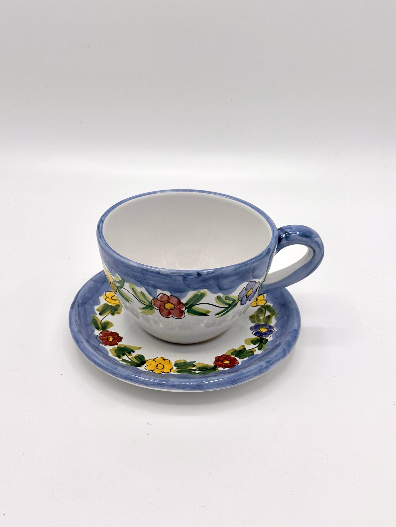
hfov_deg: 30.3
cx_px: 198
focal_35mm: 48
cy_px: 264
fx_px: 732
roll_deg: -1.8
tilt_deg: -31.5
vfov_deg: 39.7
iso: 64
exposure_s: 1/3257
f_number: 1.78
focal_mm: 6.86
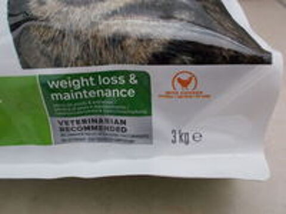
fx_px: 248
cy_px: 107
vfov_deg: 46.8
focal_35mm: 30
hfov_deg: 60.0
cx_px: 143
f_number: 3.4
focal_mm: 5.3
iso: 200
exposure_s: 1/25
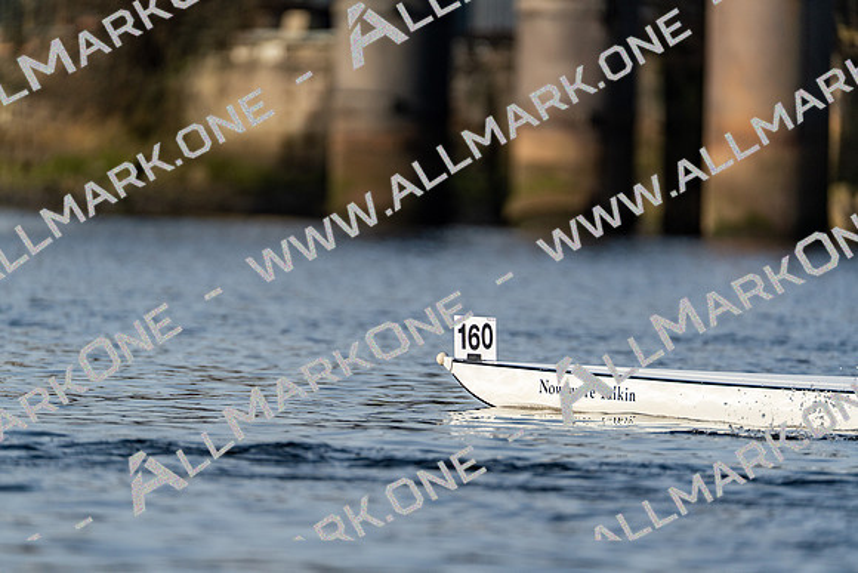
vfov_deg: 2.3
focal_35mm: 600
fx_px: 14303
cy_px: 286
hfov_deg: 3.4
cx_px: 429
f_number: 6.3
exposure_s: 1/2000
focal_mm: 600
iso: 640
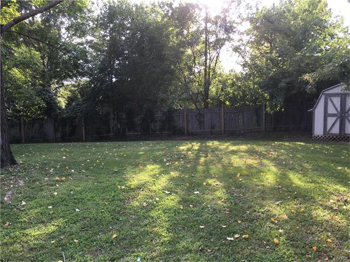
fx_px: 293
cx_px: 175
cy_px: 131
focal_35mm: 29
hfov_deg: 61.7
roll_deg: +0.6
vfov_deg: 48.2
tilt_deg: -4.5
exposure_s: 1/120
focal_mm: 4.15
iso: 25
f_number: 2.2
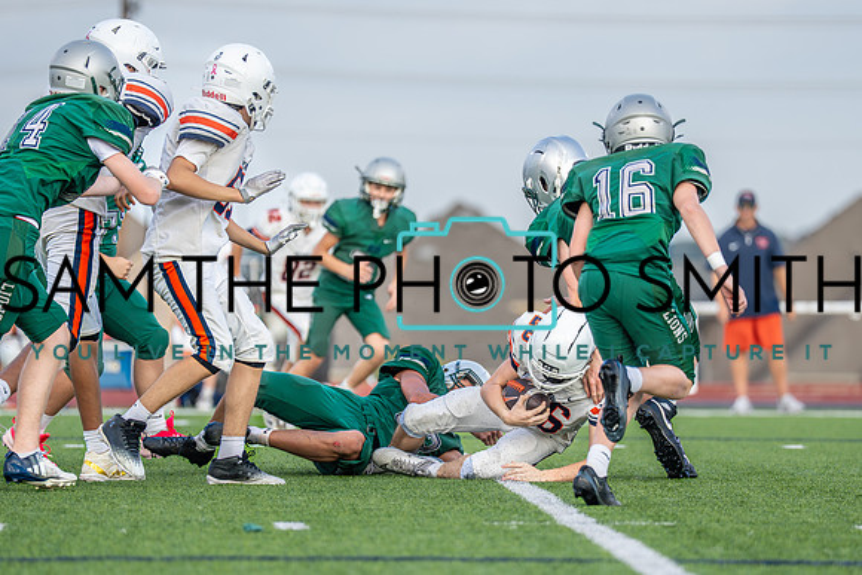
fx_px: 6590
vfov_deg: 5.0
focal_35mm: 275
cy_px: 328
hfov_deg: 7.5
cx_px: 487
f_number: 2.8
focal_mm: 200
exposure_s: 1/1600
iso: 500
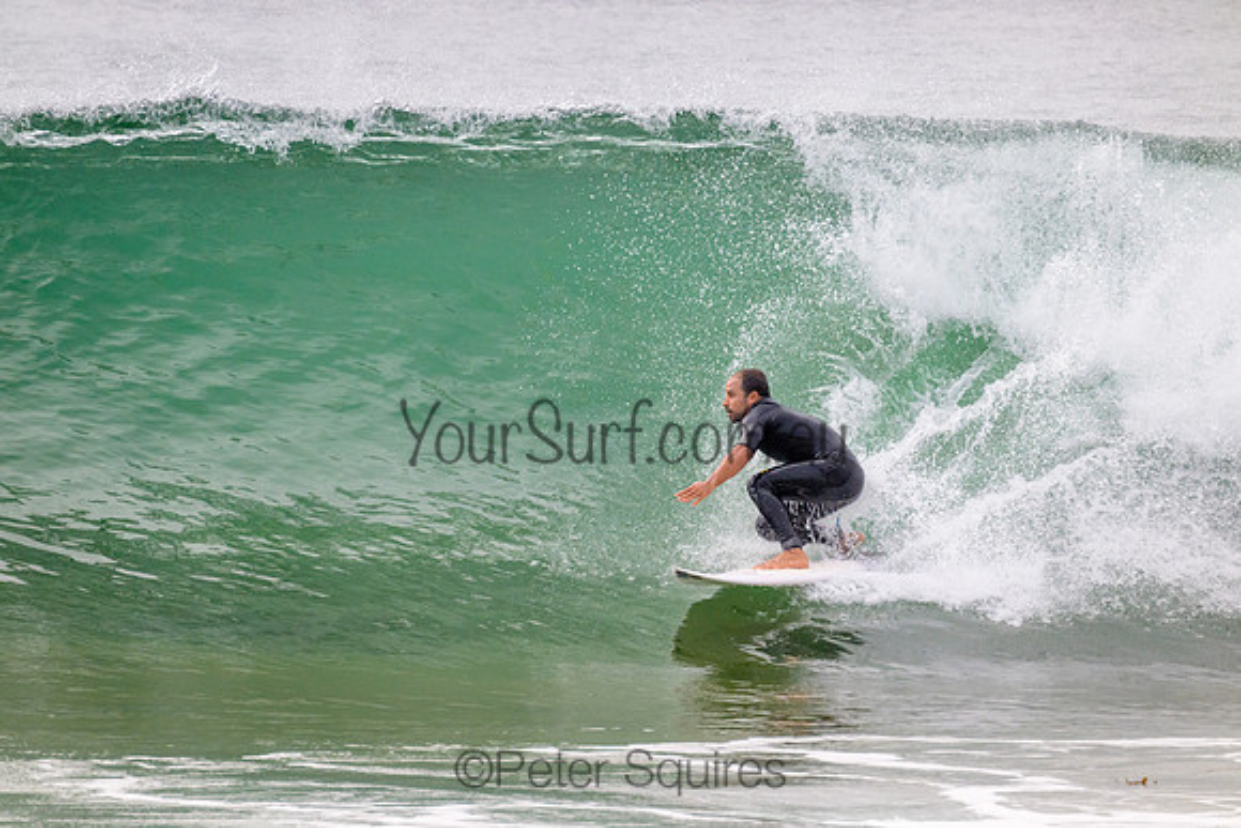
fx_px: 23790
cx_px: 620
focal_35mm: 690
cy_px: 414
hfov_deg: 3.0
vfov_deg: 2.0
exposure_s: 1/2000
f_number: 11
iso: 1250
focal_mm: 690
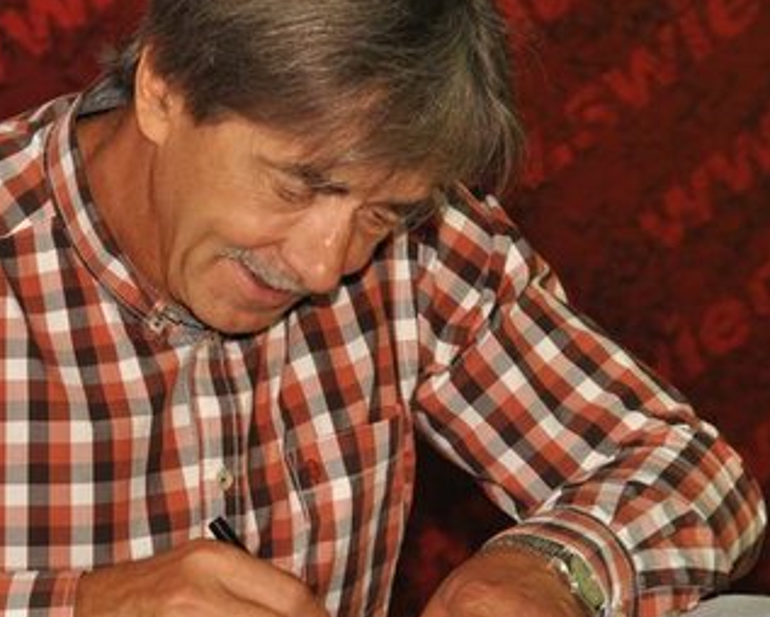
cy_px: 363
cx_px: 361
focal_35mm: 187
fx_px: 4263
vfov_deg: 8.3
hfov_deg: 10.3
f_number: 5.3
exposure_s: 1/60
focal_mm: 65
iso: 640
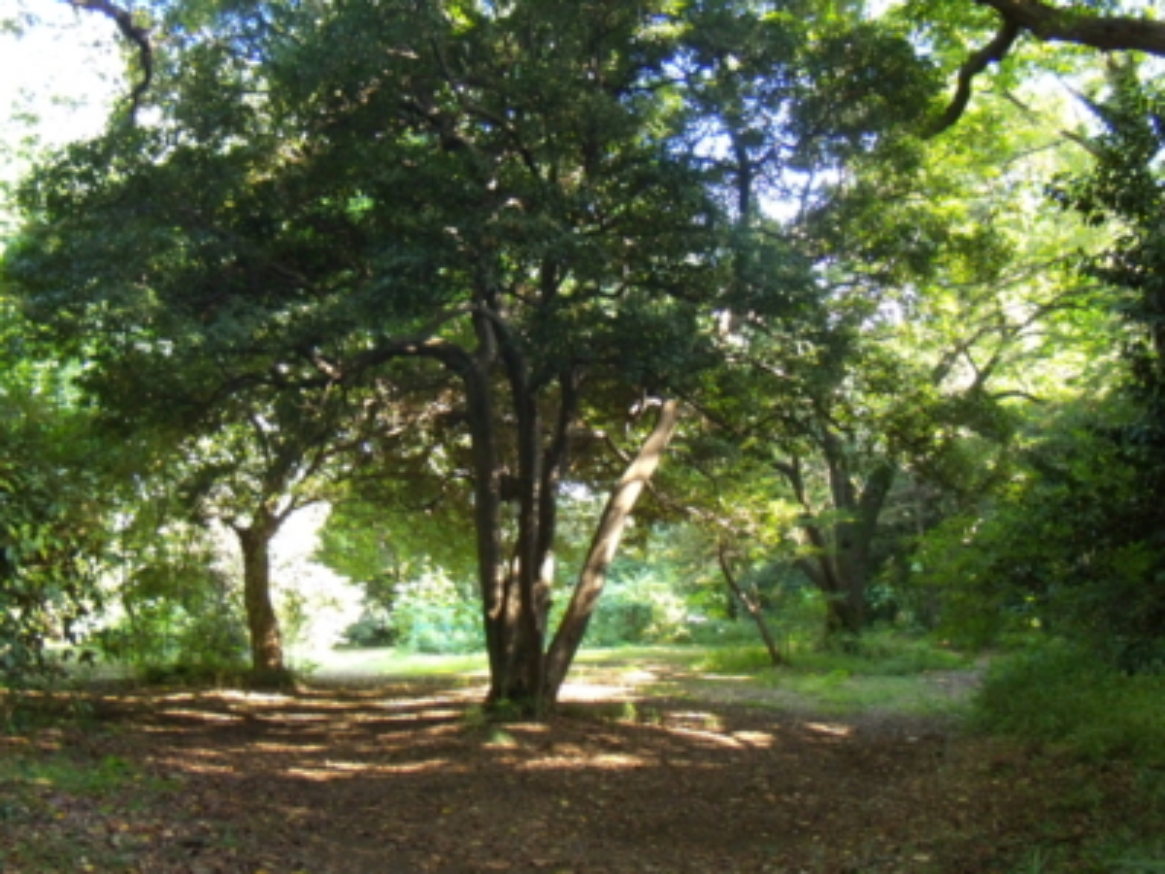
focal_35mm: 36
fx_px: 1212
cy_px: 437
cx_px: 582
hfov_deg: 51.4
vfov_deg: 39.7
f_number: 3.6
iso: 400
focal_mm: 6.4
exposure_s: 1/30
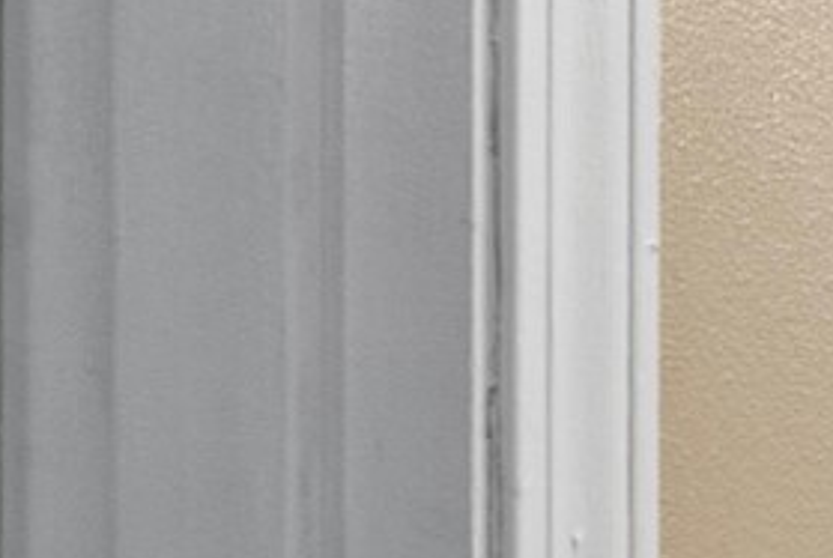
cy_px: 862
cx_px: 1963
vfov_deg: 14.0
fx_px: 2109
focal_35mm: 91
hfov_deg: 14.8
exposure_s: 1/60
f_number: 7.1
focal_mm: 15
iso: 160
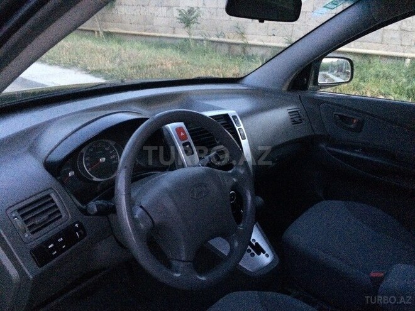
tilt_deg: -21.2
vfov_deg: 48.2
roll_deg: -2.7
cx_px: 208
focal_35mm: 29
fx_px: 348
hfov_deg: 61.7
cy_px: 156
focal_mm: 4.15
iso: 640
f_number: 2.2
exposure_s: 1/17
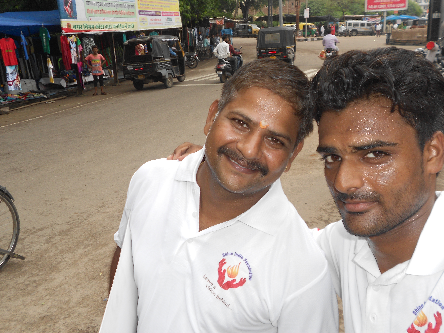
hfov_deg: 56.8
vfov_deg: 44.2
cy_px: 166
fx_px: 410
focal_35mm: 32
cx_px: 222
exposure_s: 1/320
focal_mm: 6
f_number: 3.6
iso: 80
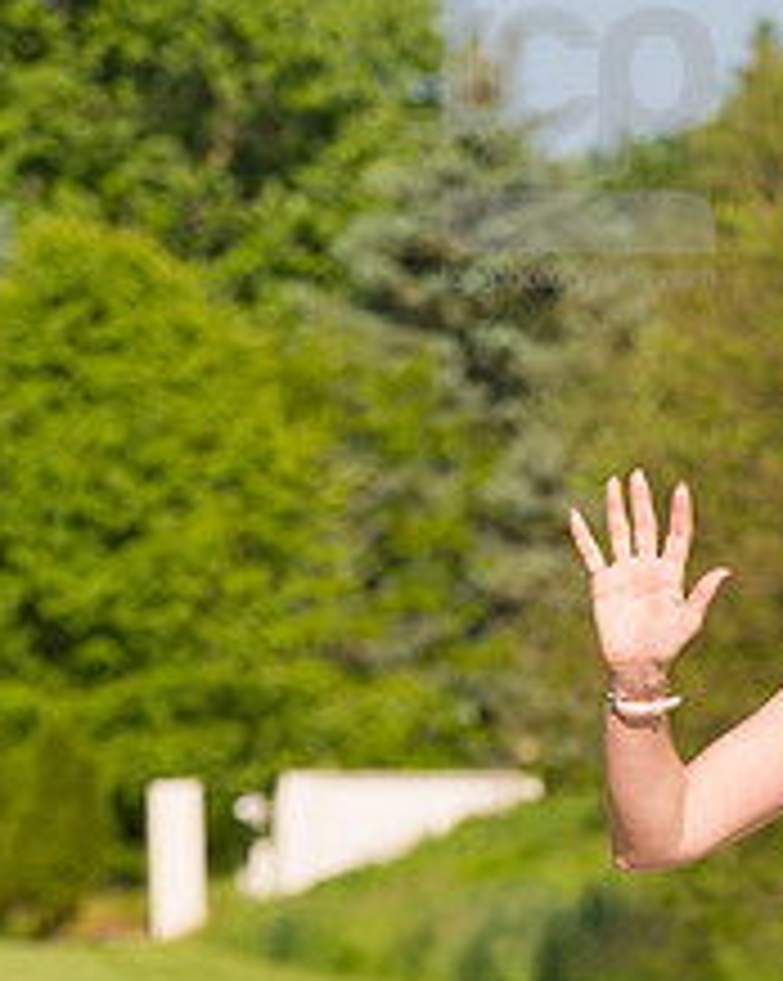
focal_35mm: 300
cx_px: 1220
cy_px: 754
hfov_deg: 5.1
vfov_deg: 6.4
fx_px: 8702
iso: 400
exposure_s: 1/2000
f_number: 5.6
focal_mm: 120
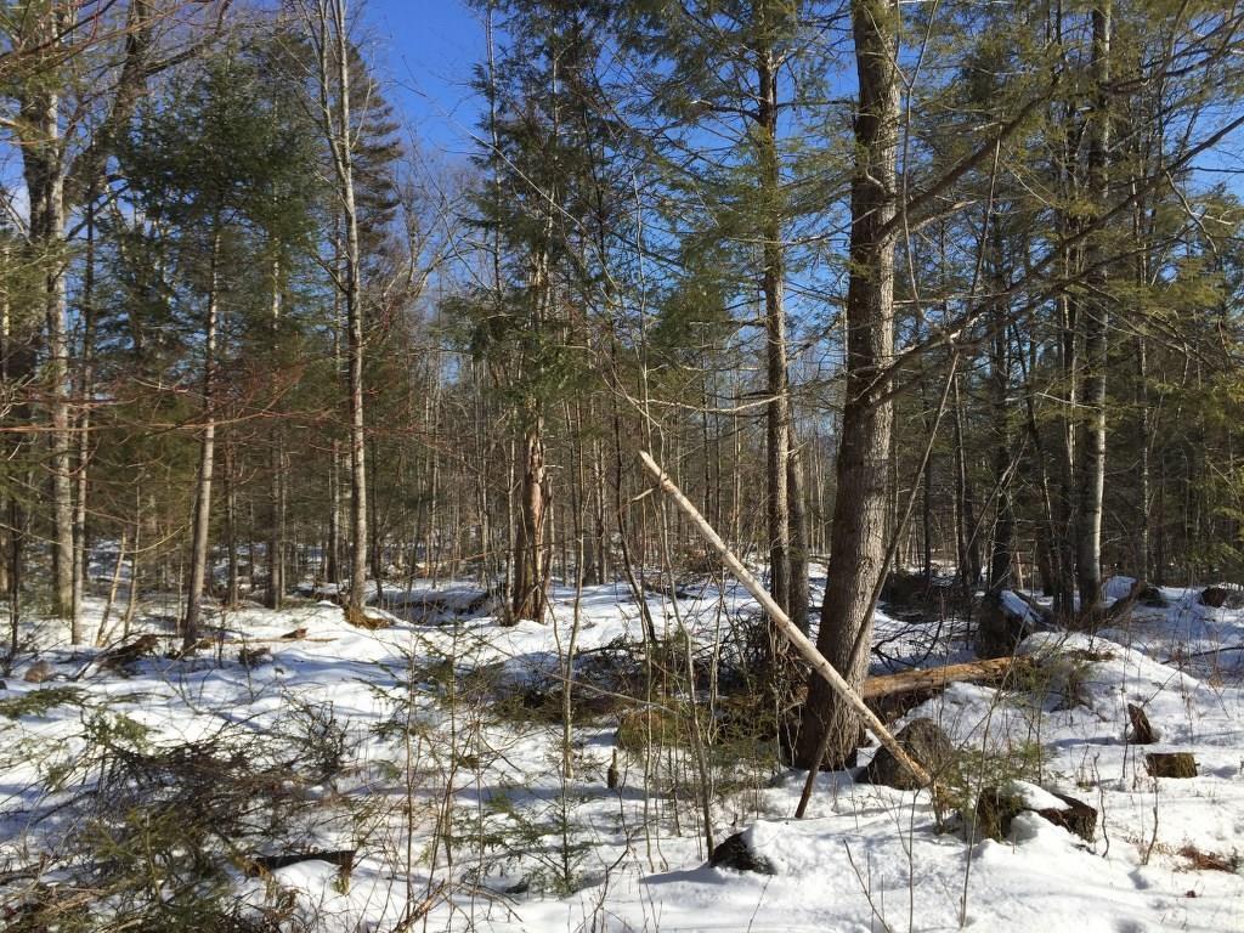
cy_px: 466
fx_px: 1042
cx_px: 622
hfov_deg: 61.7
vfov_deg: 48.2
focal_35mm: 29
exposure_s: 1/2083
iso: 32
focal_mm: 4.15
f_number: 2.2
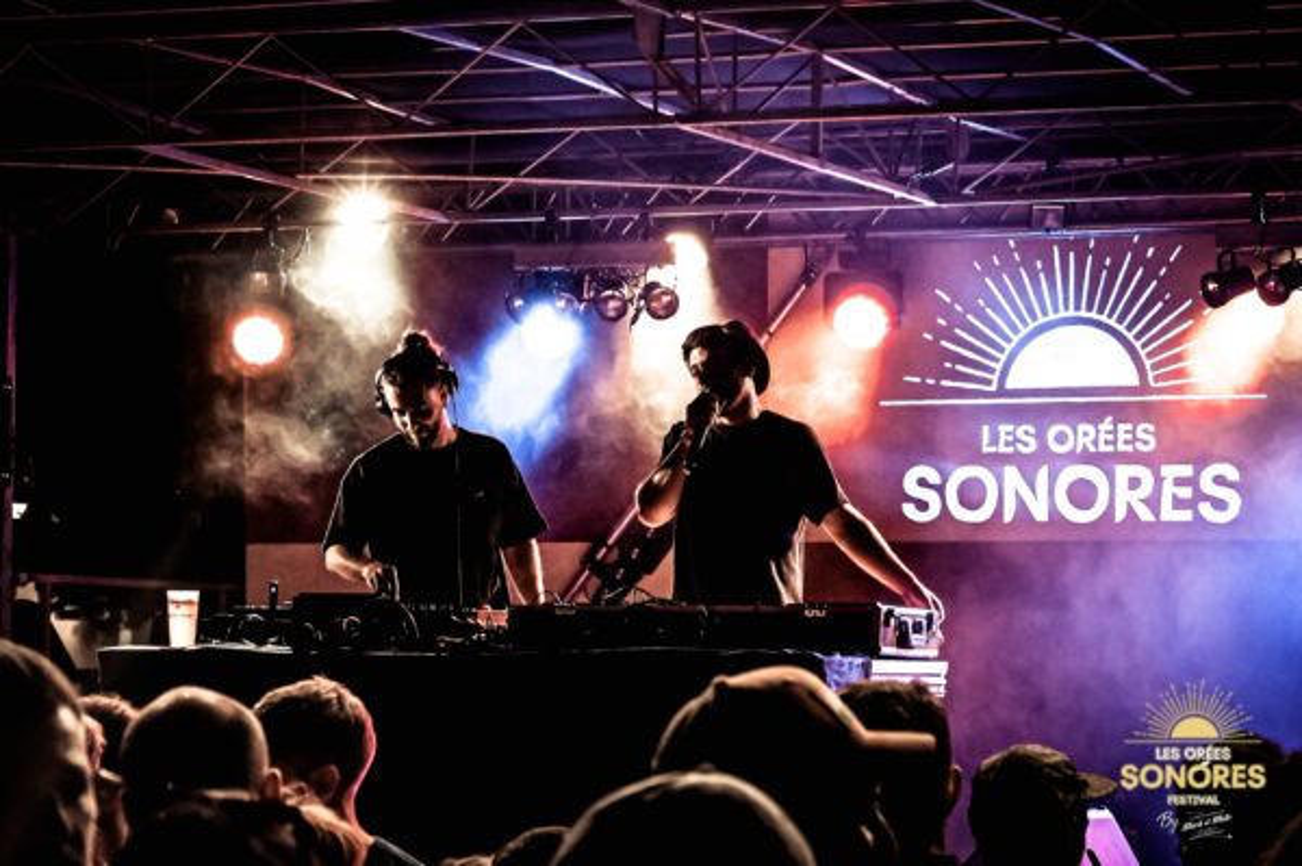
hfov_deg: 28.9
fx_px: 2530
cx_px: 651
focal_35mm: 70
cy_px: 433
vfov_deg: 19.4
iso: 1600
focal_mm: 70
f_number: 6.3
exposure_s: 1/125
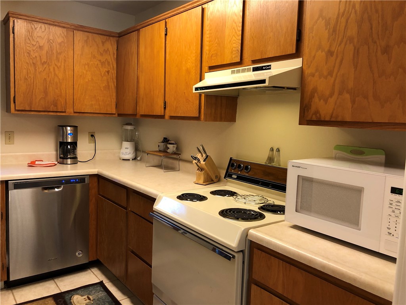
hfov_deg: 63.4
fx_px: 328
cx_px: 203
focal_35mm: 28
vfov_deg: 49.7
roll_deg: -1.2
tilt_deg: -5.3
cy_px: 152
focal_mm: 4
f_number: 1.8
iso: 40
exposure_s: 1/24
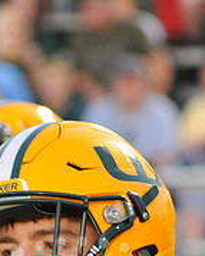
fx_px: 4274
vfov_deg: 3.4
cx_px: 79
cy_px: 408
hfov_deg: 2.7
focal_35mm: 565
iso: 2000
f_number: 6.3
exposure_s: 1/100
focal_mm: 185
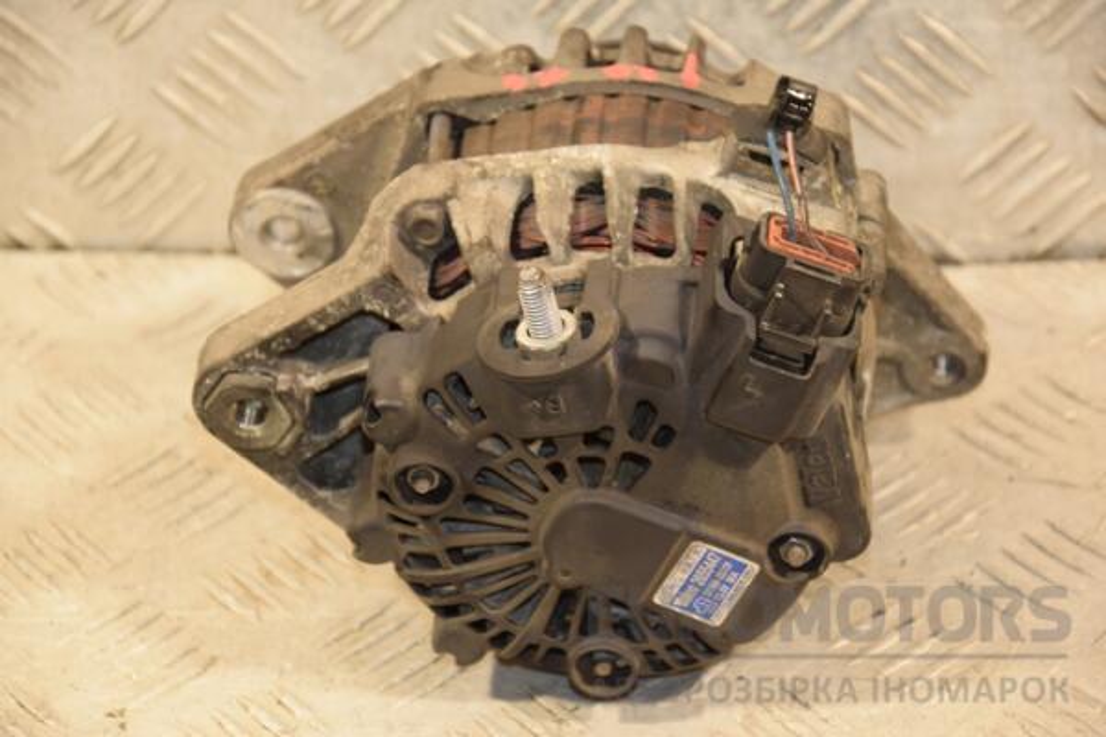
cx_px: 553
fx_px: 4516
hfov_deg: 14.0
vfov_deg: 9.3
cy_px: 368
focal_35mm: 147
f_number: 5.6
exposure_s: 1/80
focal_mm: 98
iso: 800
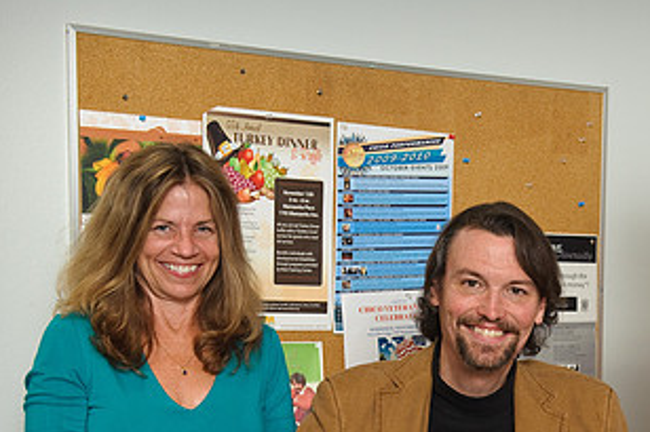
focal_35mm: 79
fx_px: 1426
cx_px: 540
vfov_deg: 17.1
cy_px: 367
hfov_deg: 25.2
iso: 800
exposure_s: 1/125
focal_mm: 42
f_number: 5.6
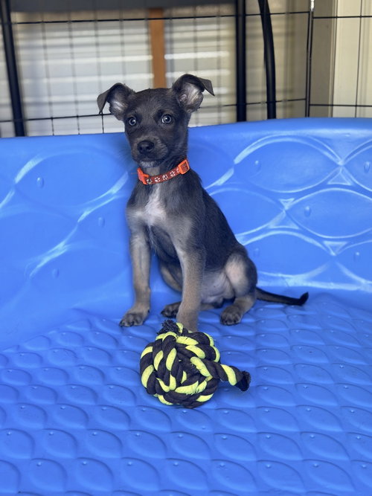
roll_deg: +2.7
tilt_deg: -18.5
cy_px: 248
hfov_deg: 30.3
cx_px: 186
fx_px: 688
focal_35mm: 48
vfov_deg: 39.7
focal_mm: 6.76
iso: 100
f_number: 1.78
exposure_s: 1/60
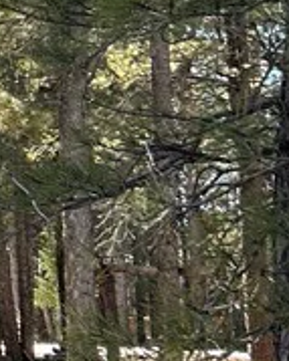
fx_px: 1552
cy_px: 42
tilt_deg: +7.6
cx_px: -362
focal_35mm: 145
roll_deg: +1.3
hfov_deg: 9.6
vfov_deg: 13.2
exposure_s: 1/310
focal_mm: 5.7
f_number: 1.5
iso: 50
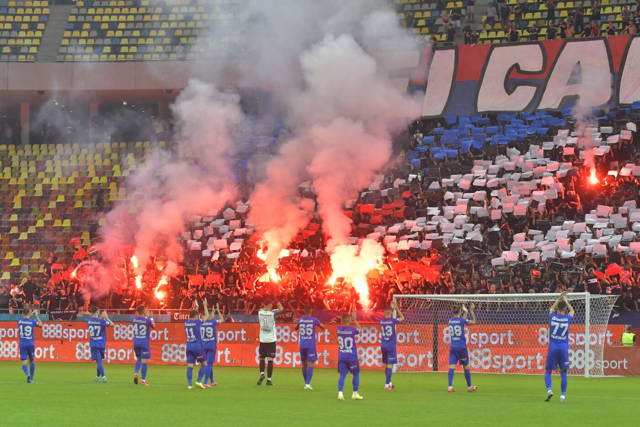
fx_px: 1867
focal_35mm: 105
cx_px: 320
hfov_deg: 19.5
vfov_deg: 13.0
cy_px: 214
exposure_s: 1/1000
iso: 2000
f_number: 4
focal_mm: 70
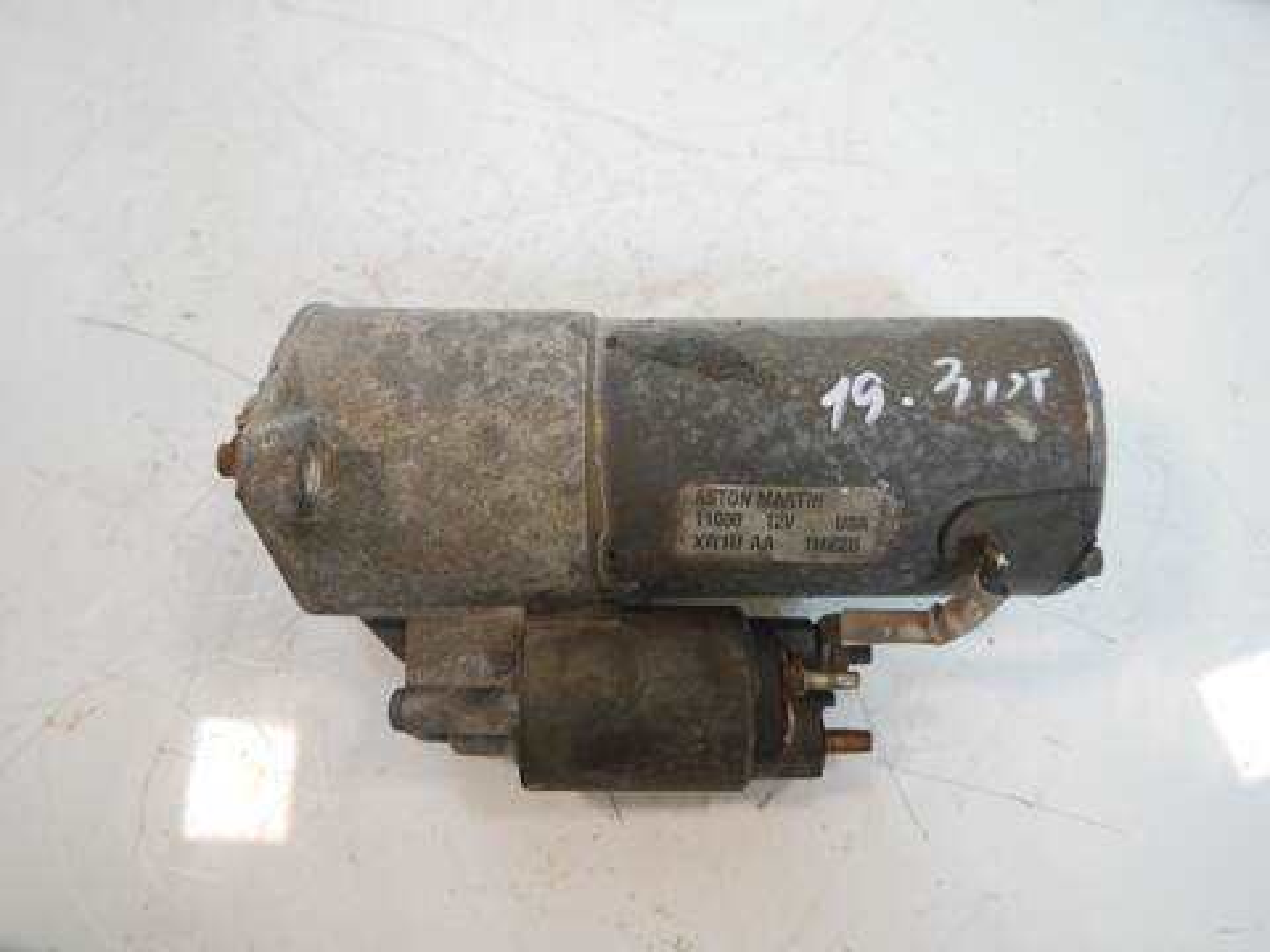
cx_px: 635
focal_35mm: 28
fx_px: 1027
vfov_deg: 49.7
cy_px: 476
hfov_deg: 63.4
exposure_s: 1/125
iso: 500
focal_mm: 14
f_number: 3.5
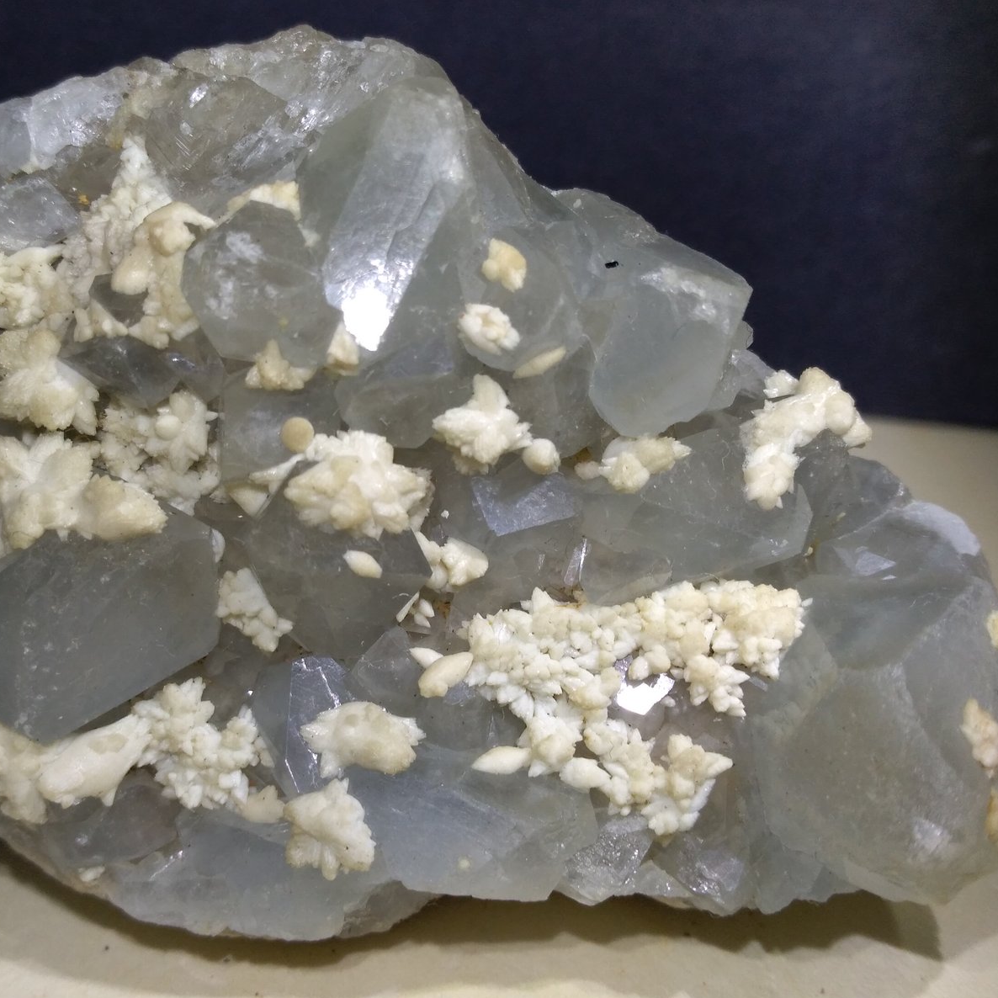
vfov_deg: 52.5
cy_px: 504
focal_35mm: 31
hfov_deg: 52.3
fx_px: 1011
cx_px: 411
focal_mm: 3.54
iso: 129
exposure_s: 1/60
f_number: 2
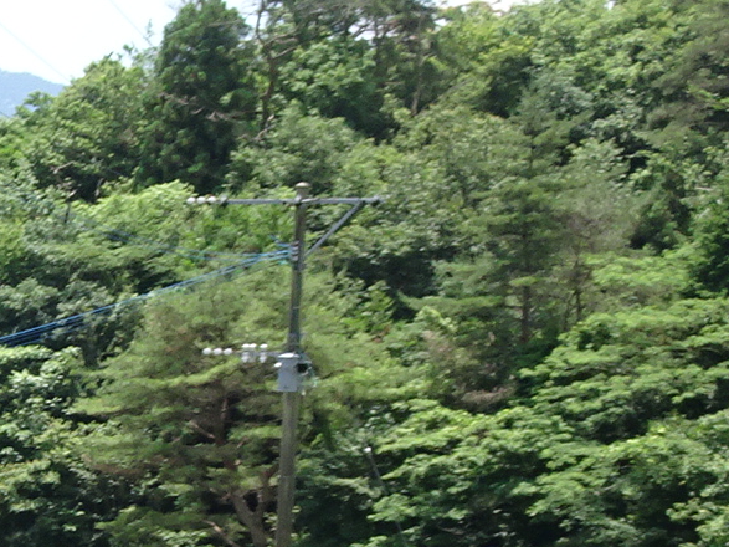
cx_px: -743
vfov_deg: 7.8
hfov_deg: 10.1
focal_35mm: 181
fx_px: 3811
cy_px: 1165
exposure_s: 1/250
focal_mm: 7.05
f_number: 4
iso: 80
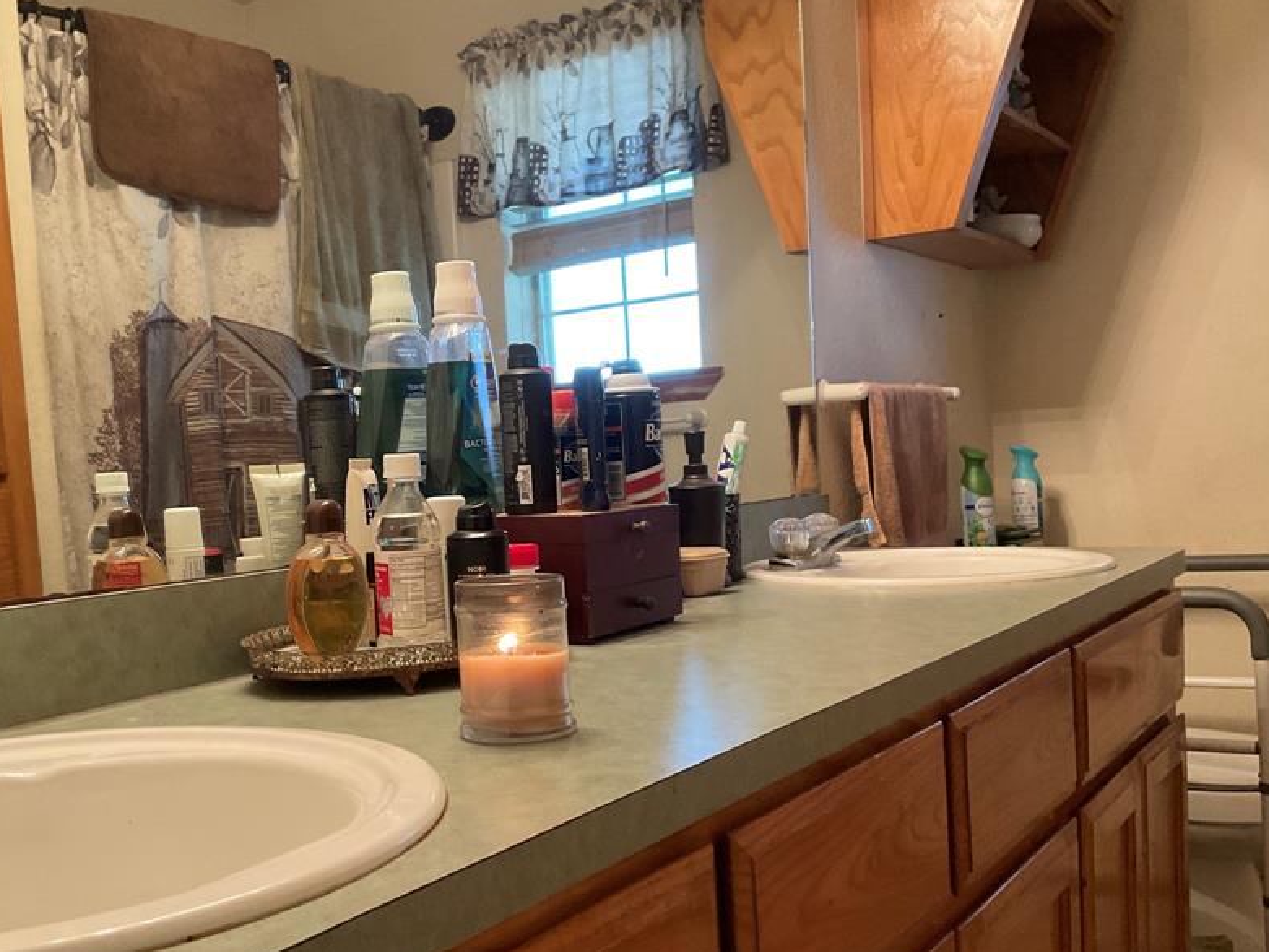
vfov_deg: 37.6
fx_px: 1393
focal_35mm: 38
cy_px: 556
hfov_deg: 48.7
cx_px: 504
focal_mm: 3
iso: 160
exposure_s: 1/60
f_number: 1.8
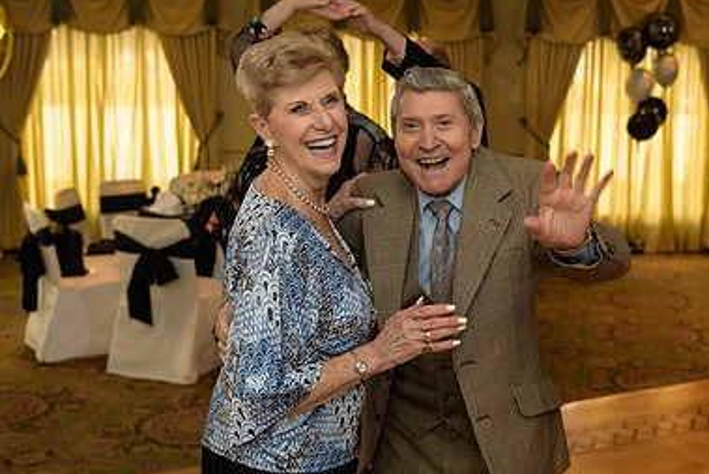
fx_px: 965
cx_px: 453
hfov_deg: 40.0
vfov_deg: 27.5
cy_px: 222
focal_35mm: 49
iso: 1000
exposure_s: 1/125
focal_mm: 32
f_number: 3.2
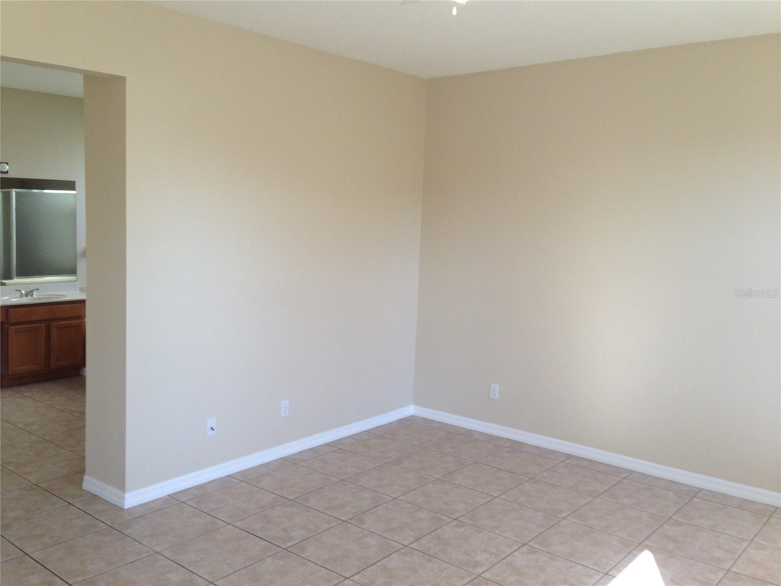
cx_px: 390
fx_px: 745
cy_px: 293
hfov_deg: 55.4
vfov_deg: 42.9
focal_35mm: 33
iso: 64
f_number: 2.4
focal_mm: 4.13
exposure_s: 1/120
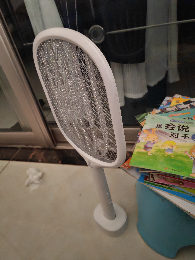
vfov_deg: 65.3
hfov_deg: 51.4
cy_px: 130
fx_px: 203
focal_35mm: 27
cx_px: 98
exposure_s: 1/17
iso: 5000
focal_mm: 5.52
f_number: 1.95
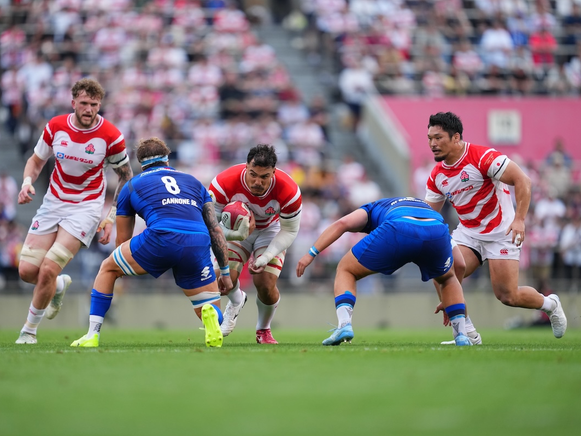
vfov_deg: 3.4
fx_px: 7287
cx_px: 260
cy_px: 218
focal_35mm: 434
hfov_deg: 4.6
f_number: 2.8
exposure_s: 1/1600
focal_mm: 400
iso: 1000
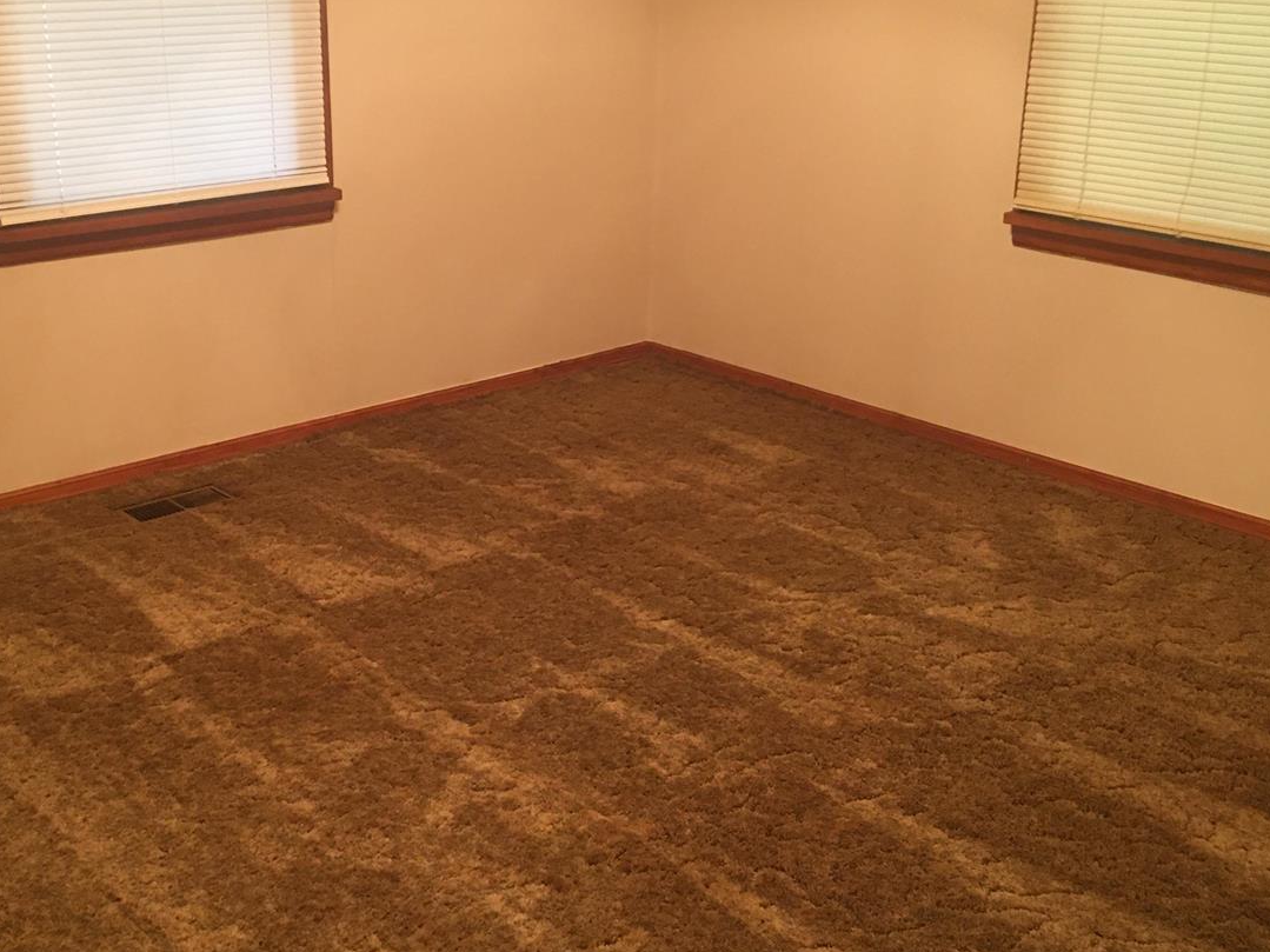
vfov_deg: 33.6
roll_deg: -2.1
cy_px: 457
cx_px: 560
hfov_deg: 43.8
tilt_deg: -18.6
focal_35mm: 43
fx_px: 1577
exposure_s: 1/8
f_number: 2.2
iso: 80
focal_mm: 4.15
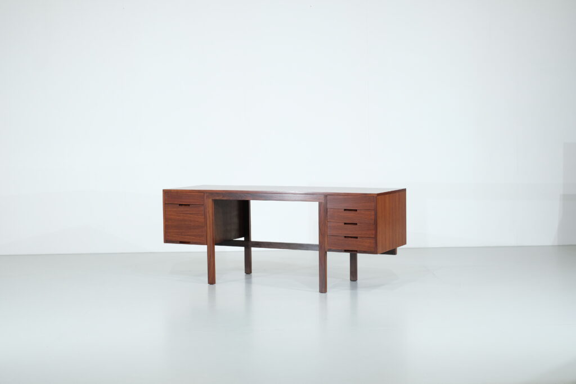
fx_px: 848
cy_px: 192
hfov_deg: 37.5
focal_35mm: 53
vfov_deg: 25.5
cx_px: 288
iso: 800
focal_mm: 35
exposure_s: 1/56
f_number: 5.6
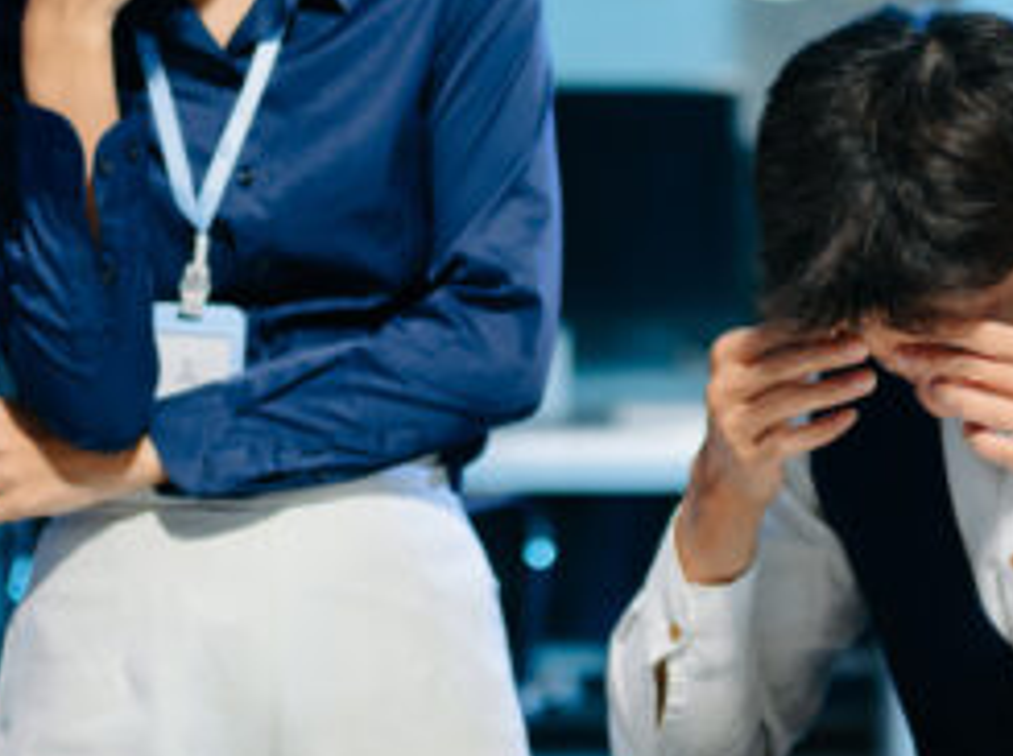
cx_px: 467
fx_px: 4412
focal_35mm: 151
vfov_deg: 9.8
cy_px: 219
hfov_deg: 13.1
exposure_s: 1/400
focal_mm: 50
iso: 400
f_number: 1.4
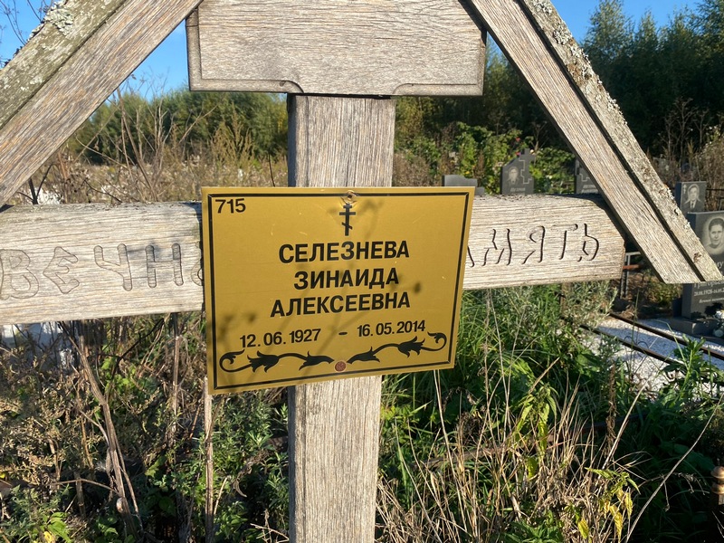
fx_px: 544
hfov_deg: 67.3
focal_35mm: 26
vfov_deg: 53.1
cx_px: 362
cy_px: 272
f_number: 1.8
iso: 32
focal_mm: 4.25
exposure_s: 1/1653
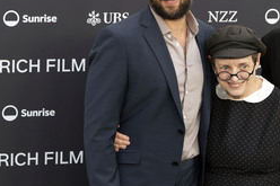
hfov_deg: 11.3
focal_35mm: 181
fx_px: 1407
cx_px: 222
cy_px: 98
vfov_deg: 7.6
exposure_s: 1/200
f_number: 4.5
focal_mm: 95
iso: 400
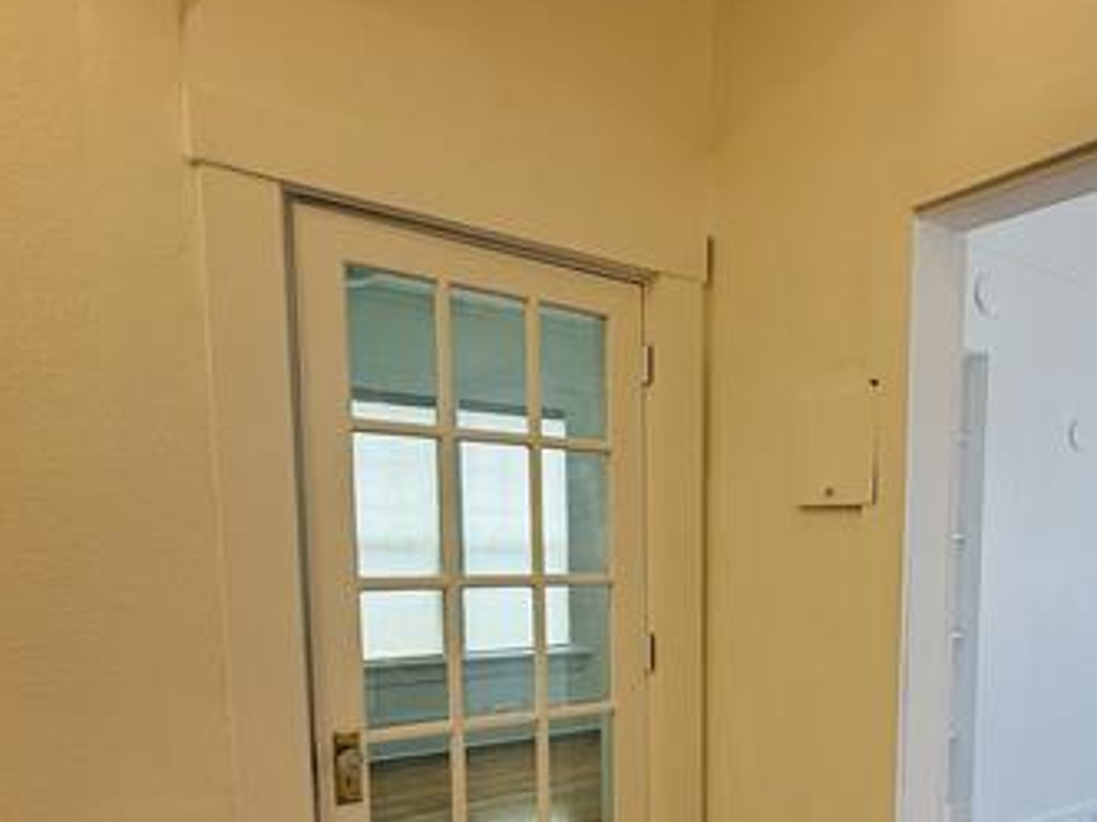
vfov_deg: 48.9
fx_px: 856
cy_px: 637
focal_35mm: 27
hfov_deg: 60.5
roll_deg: -1.0
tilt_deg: -5.7
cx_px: 866
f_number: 2.2
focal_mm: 2.22
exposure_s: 1/120
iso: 80
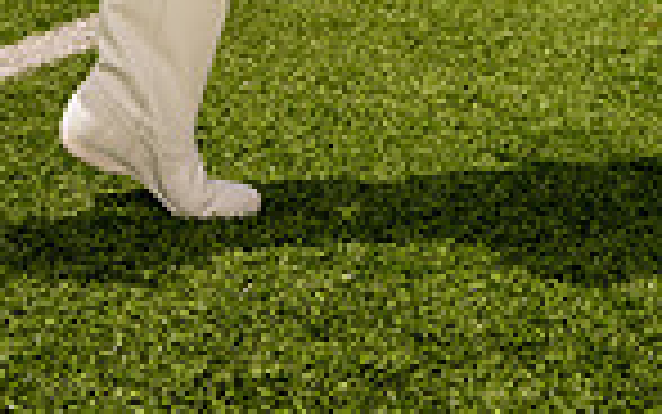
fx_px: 2021
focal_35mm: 112
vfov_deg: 10.2
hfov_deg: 18.5
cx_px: 198
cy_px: -576
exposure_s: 1/250
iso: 50
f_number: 6.3
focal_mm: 36
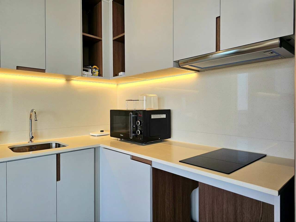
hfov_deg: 73.9
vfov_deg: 58.9
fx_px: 197
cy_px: 111
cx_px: 148
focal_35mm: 23
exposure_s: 1/182
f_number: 1.7
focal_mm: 6.3
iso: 64
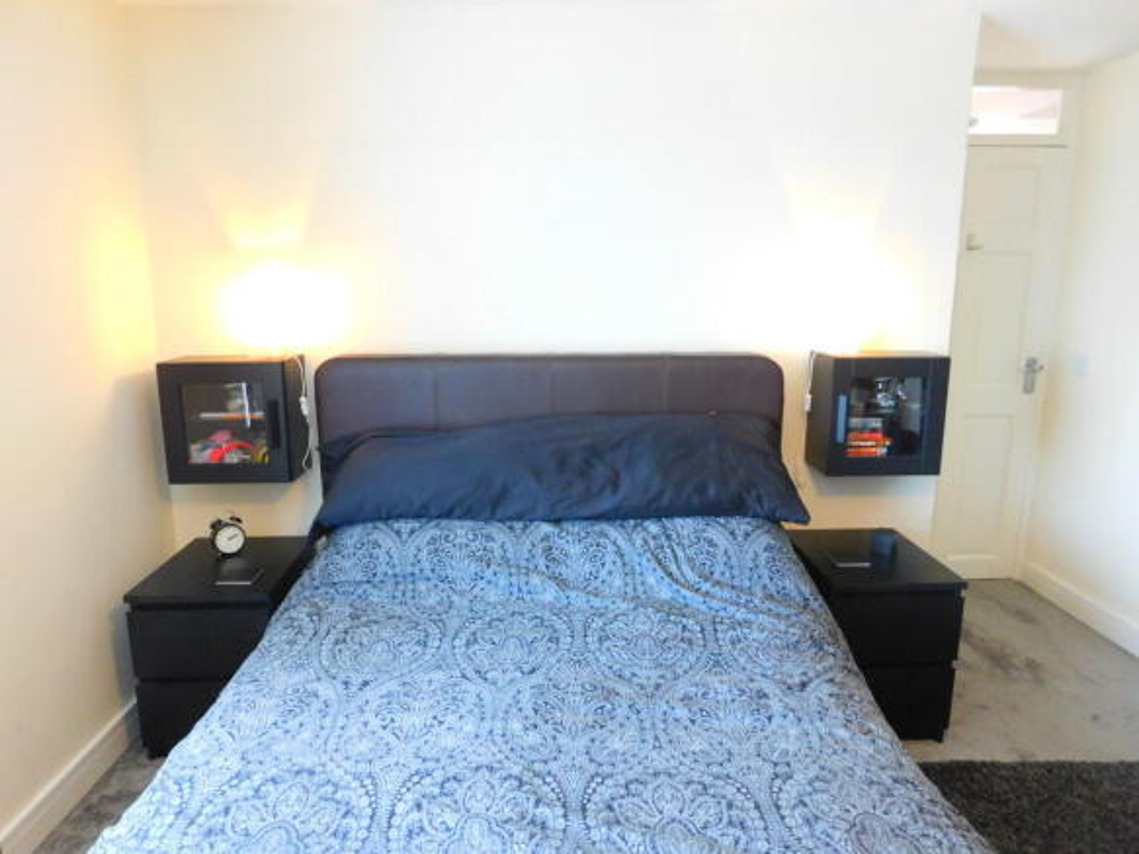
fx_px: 757
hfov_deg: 73.9
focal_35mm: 23
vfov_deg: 58.9
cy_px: 427
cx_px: 570
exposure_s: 1/25
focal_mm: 4
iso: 400
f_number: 3
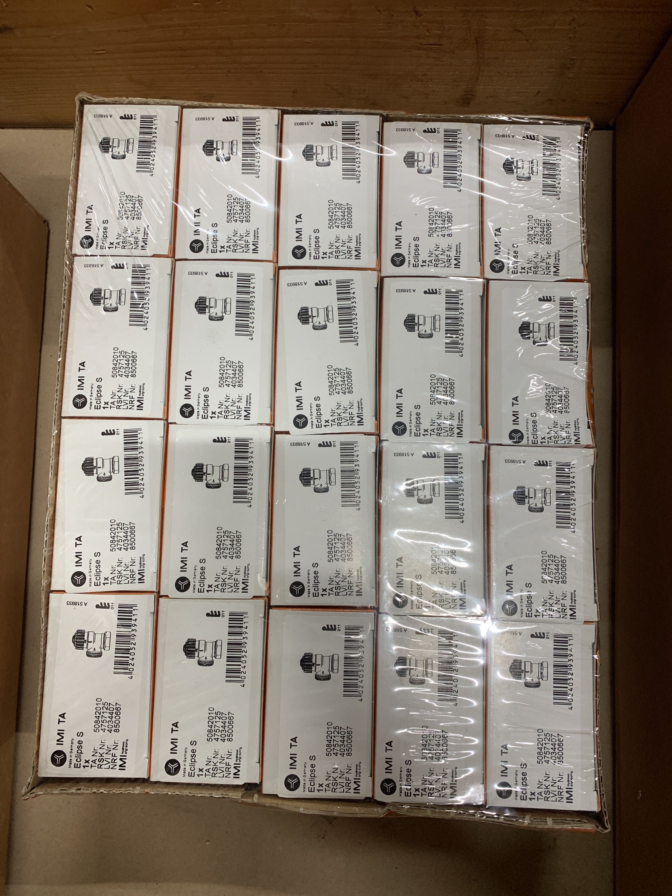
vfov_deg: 67.3
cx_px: 336
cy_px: 448
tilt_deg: -82.4
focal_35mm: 26
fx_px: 673
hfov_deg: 53.1
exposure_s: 1/93
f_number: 1.8
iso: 100
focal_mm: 4.25
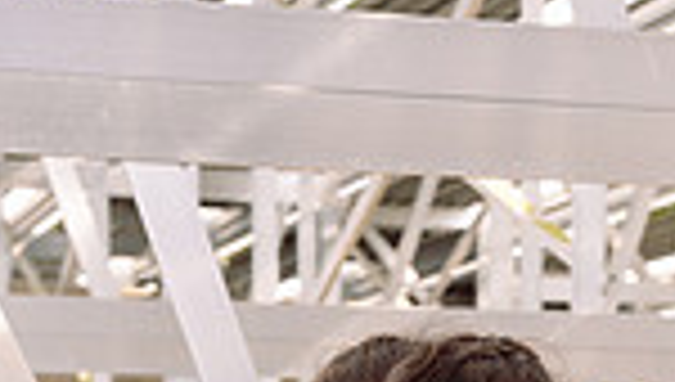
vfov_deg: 8.1
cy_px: 948
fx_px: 2474
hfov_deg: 15.5
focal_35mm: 138
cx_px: 346
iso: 640
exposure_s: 1/250
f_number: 8
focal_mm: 44
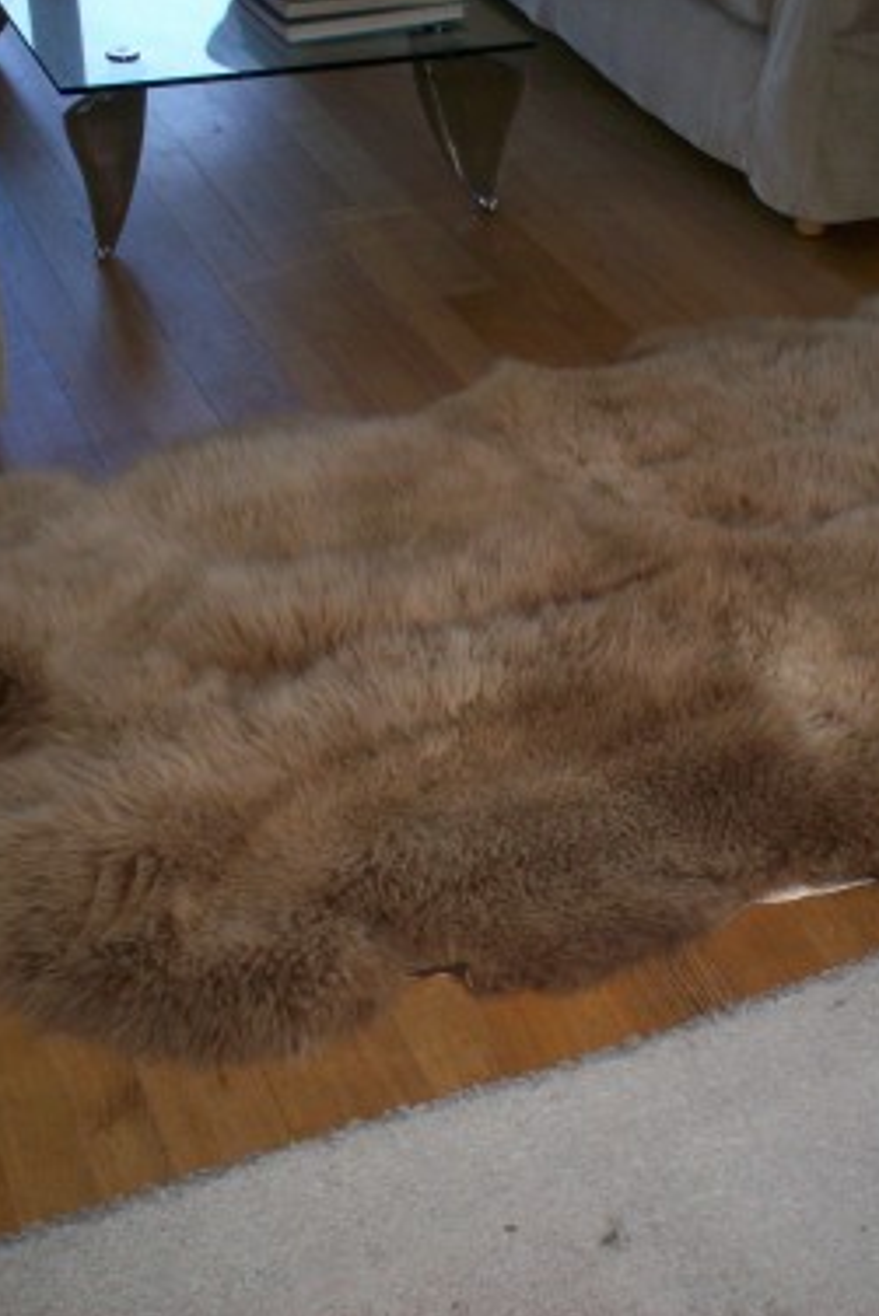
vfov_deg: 38.9
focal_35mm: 51
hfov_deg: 26.4
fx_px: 1866
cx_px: 581
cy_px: 651
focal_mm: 6
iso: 140
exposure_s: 1/60
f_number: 4.5
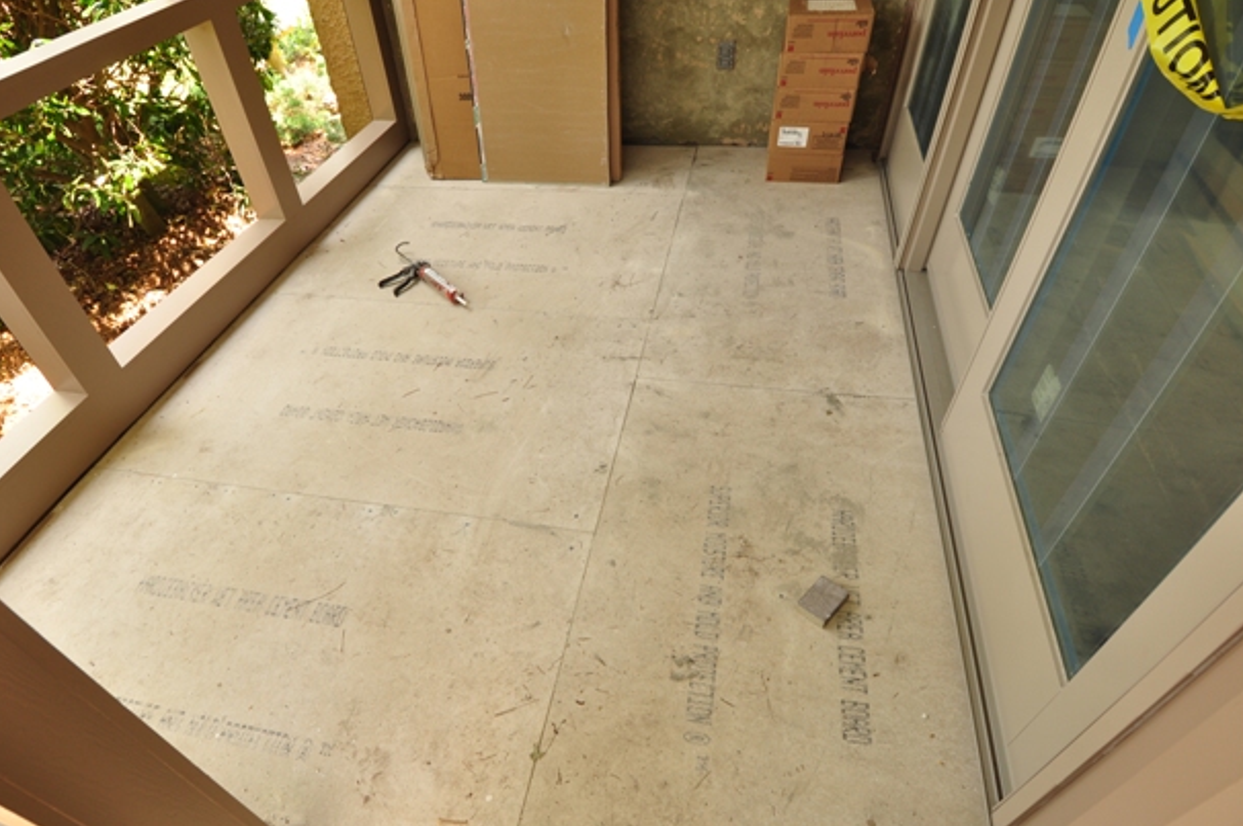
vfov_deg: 64.5
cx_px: 589
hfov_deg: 86.9
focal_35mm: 19
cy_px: 425
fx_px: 655
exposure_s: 1/25
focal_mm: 12
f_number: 6.3
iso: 200
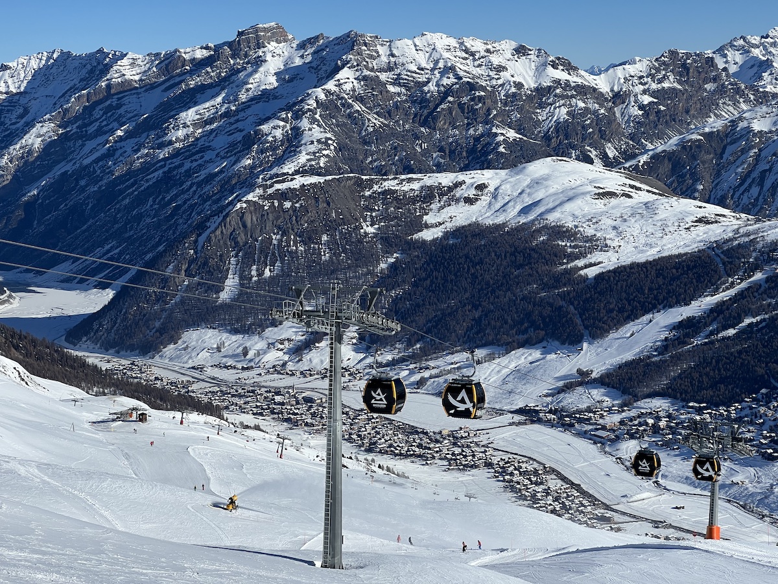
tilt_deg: -6.3
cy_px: 292
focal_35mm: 77
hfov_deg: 25.3
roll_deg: +1.6
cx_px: 389
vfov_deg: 19.1
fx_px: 1731
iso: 32
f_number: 2.8
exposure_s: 1/1647
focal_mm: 9
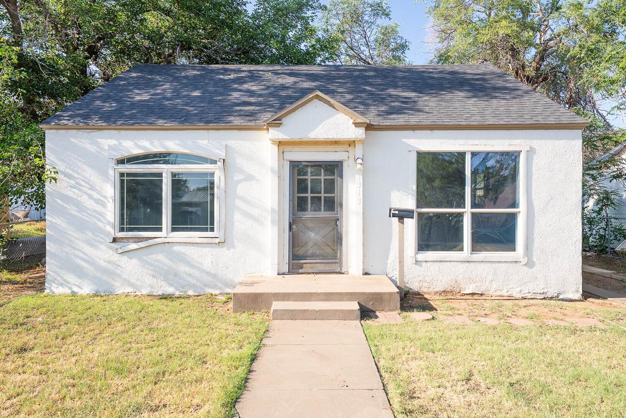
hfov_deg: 73.7
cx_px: 313
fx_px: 418
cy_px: 209
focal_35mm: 24
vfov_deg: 53.2
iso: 80
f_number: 9
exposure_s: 1/60
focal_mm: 24
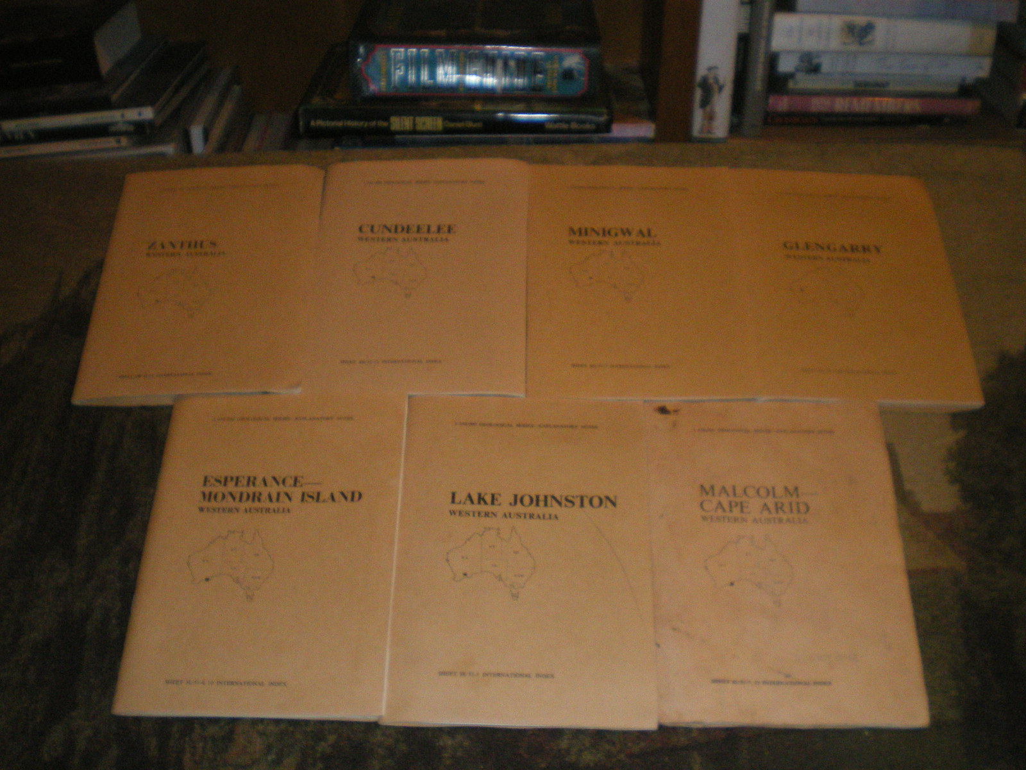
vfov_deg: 37.7
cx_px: 513
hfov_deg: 49.0
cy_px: 385
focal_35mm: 38
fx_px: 1126
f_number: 3.1
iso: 400
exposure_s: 1/50
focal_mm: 6.3
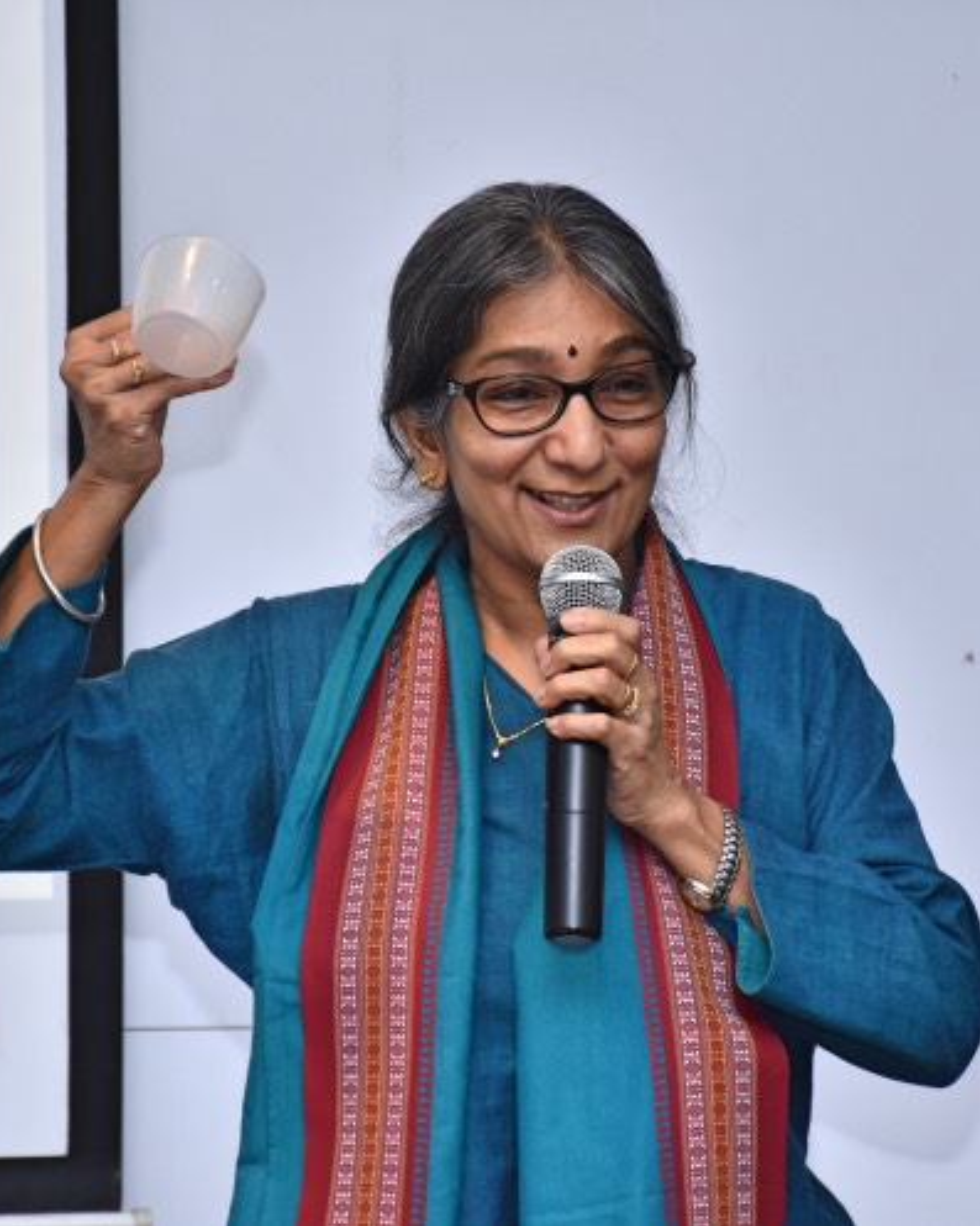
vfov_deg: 8.1
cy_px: 613
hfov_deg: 6.5
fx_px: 8637
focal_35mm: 238
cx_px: 425
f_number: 5.6
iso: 800
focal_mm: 112
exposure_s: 1/125
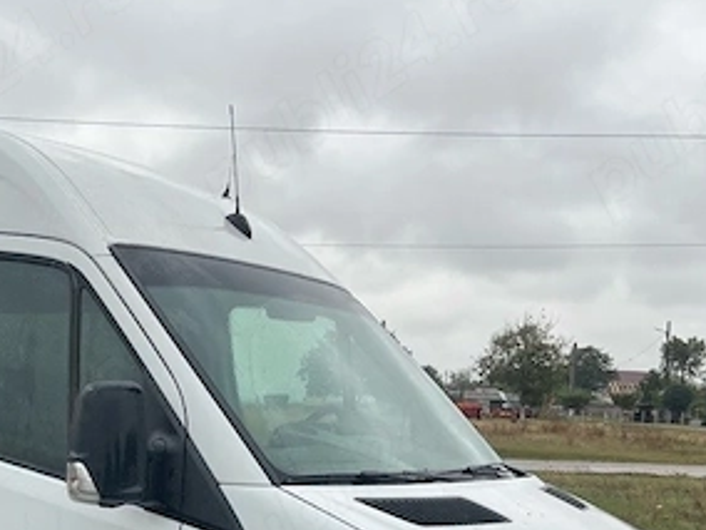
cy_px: 485
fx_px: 1122
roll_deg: -2.3
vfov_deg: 25.7
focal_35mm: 55
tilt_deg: -5.3
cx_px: 75
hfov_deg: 33.2
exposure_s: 1/529
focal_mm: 5.1
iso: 50
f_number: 1.6
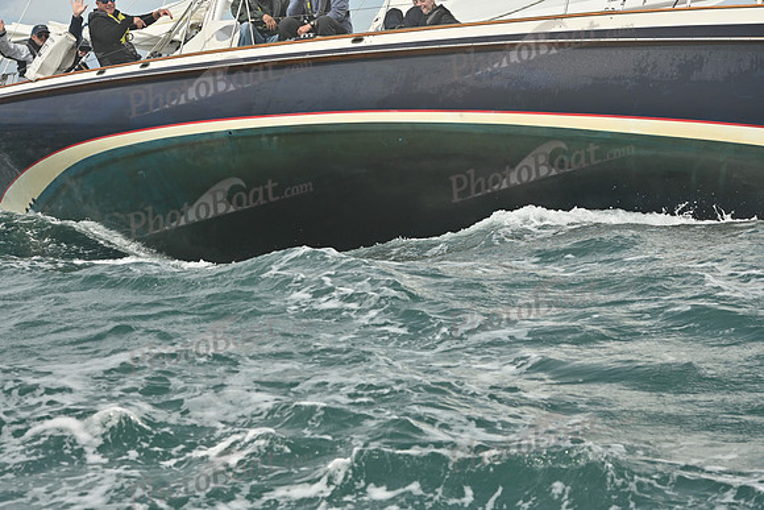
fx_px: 2335
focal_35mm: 110
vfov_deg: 12.5
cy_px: 255
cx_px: 382
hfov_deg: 18.6
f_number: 13
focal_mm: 110
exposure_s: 1/1250
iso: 320
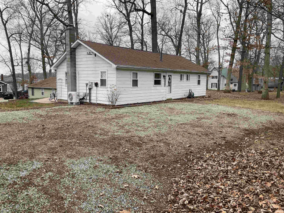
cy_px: 106
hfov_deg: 61.7
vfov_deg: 48.2
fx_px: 238
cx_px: 142
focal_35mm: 29
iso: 16
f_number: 1.8
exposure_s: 1/606
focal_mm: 3
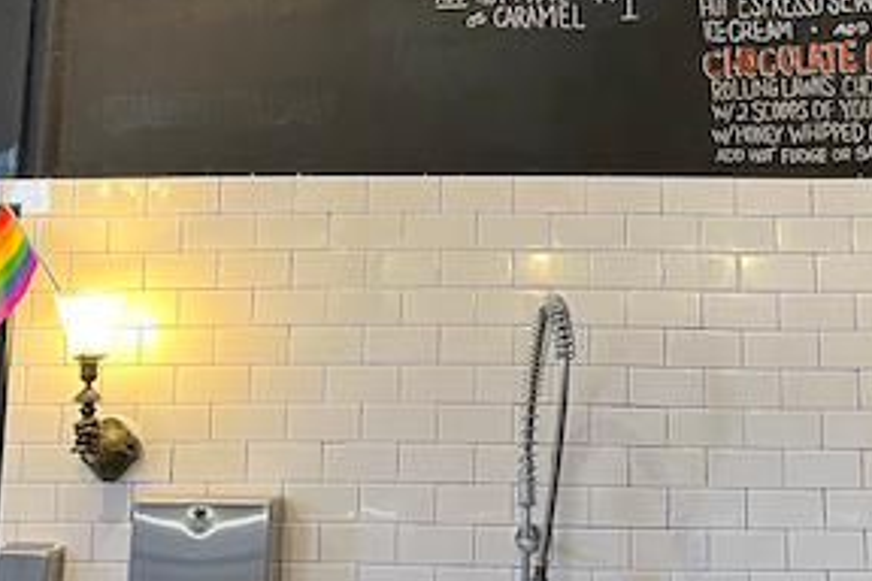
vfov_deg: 22.3
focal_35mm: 60
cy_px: 124
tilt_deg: +10.7
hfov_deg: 33.2
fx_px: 1453
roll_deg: +0.1
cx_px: 563
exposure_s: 1/60
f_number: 1.6
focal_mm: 5.1
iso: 125
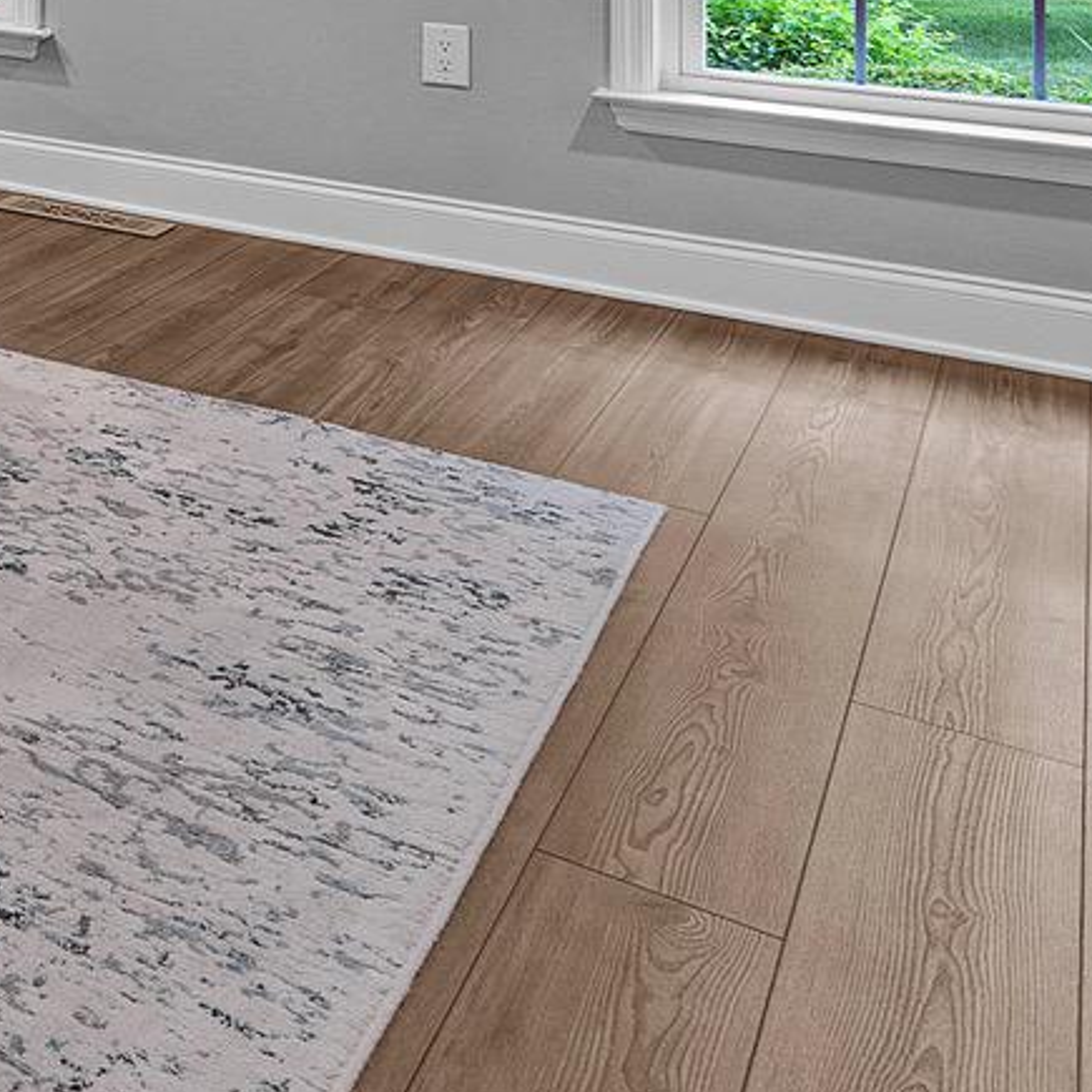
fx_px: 1713
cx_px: -718
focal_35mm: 48
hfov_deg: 23.8
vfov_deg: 29.0
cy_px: -313
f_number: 8
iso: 200
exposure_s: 1/1.67
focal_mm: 12
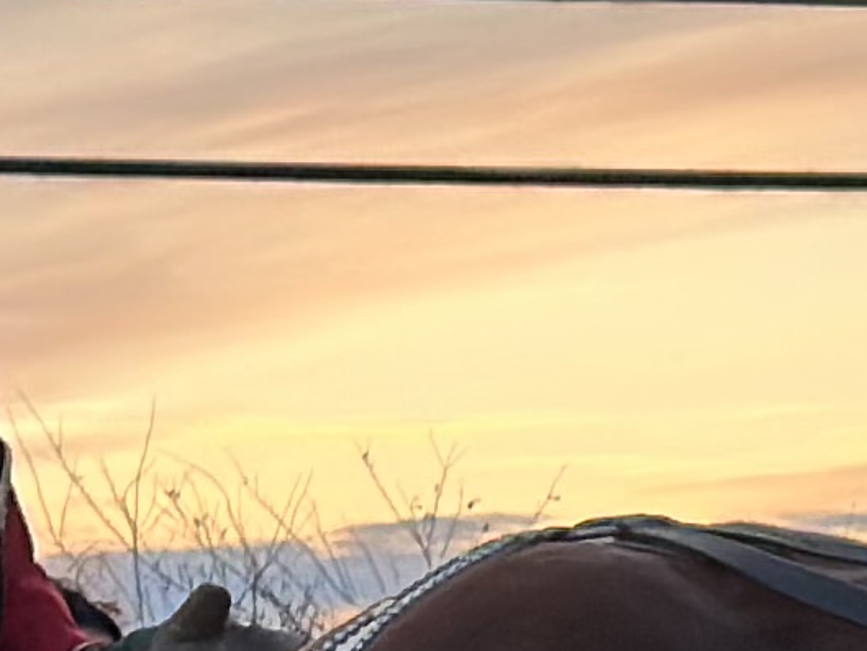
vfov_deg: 4.0
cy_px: 1259
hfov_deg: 5.3
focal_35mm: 366
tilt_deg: -2.2
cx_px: 1713
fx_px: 9169
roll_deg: +1.0
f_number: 1.78
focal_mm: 6.86
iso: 80
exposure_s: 1/659
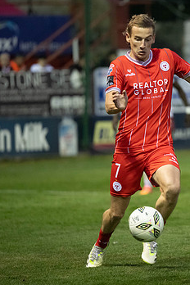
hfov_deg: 4.1
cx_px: 210
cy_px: 136
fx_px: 2636
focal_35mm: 333
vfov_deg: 6.2
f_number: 2.8
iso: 4000
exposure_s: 1/1250
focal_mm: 200
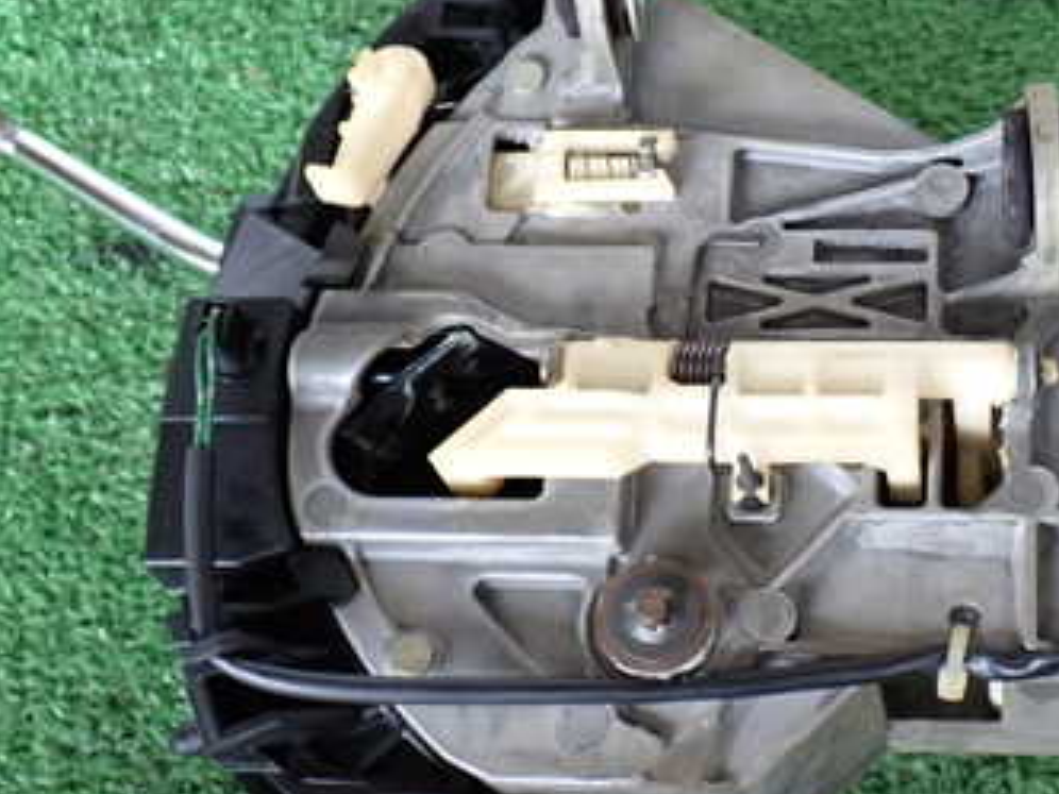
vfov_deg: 19.9
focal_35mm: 74
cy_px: 351
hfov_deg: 26.1
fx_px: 2264
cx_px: 746
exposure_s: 1/40
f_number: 2.8
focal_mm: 7.31
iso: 400
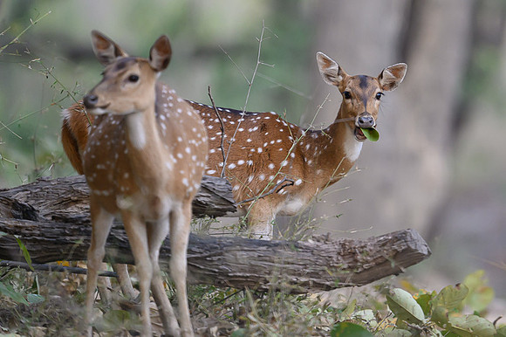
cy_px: 96
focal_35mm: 800
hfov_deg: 2.6
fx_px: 11242
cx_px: 362
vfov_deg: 1.7
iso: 1250
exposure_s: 1/640
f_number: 4
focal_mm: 560
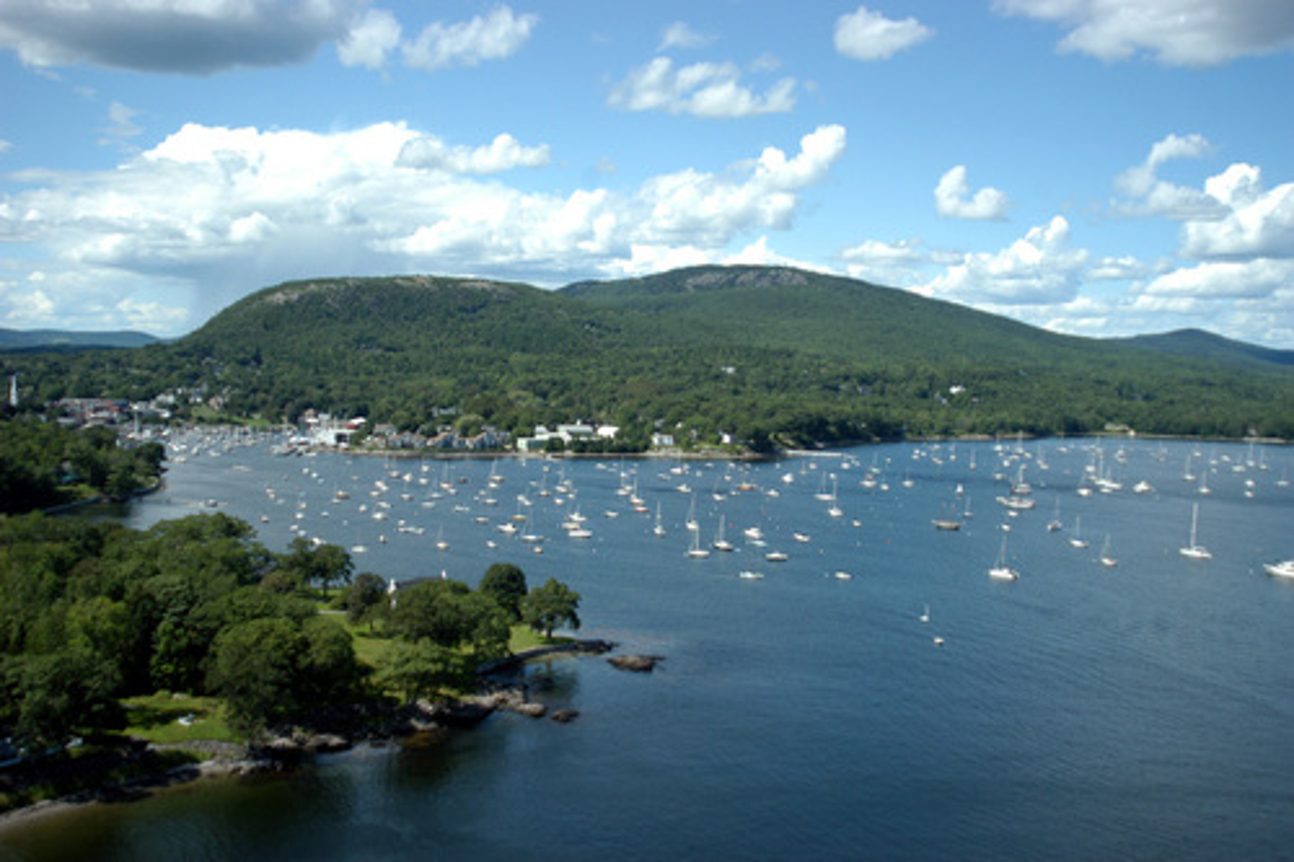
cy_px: 431
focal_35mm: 36
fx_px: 1294
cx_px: 647
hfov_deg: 53.1
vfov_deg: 36.8
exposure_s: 1/2000
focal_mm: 24
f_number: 3.5
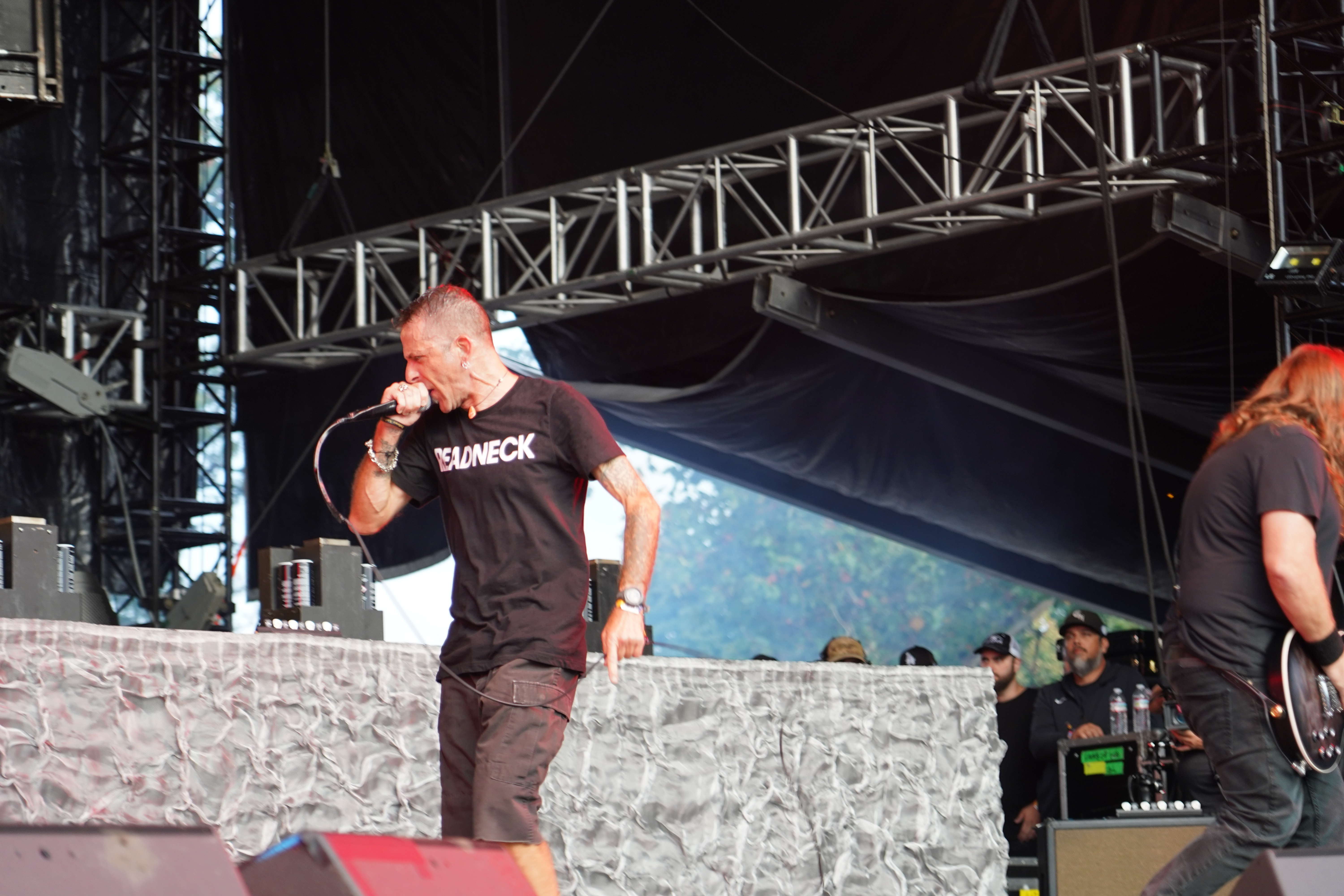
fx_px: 3920
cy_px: 448
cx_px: 672
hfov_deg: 19.5
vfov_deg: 13.0
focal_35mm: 105
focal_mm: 105
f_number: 4
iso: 800
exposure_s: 1/125
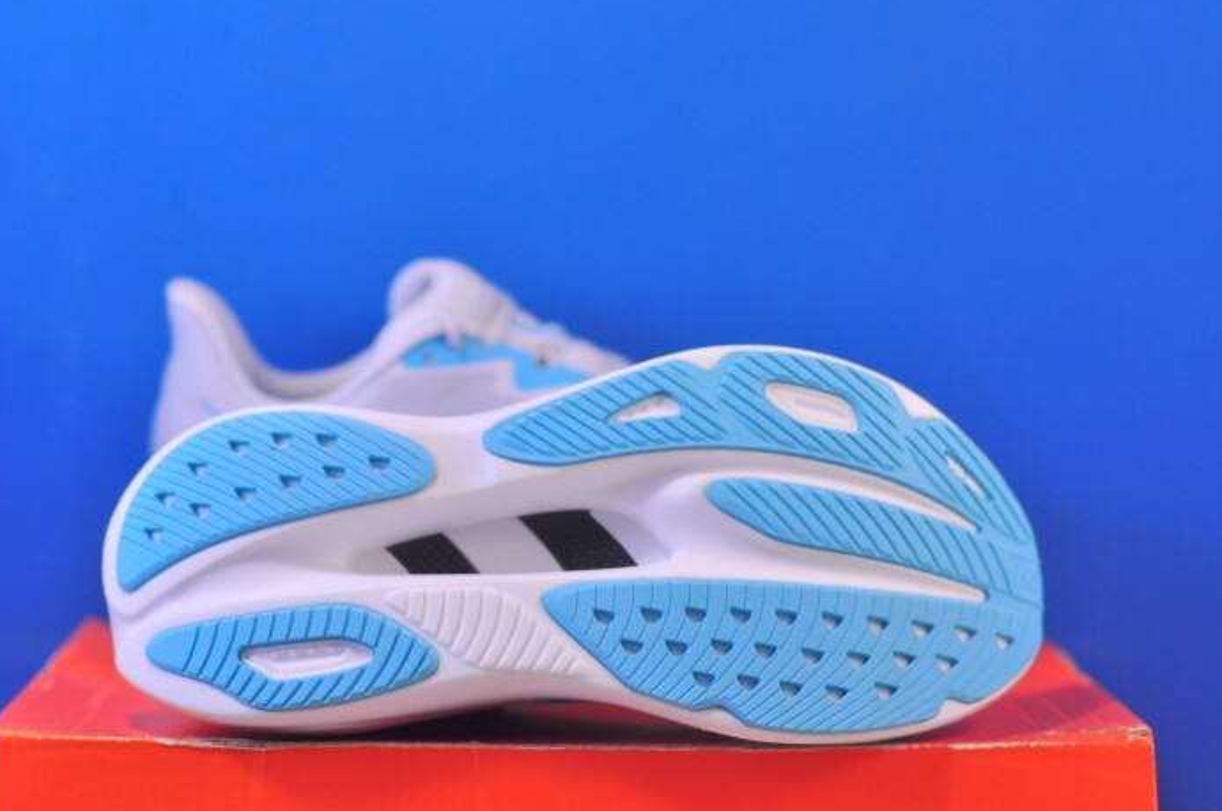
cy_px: 360
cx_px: 551
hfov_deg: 23.4
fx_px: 2949
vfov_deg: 15.7
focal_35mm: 87
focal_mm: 50
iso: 250
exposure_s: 1/320
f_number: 2.5
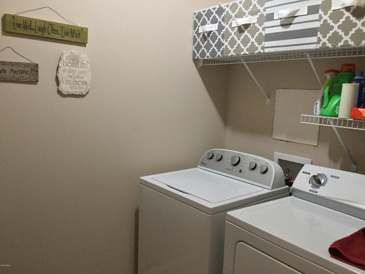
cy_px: 137
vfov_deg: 45.4
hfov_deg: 58.4
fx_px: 327
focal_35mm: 31
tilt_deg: -8.9
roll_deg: -1.4
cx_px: 182
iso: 250
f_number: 2.4
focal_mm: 3.3
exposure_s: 1/15
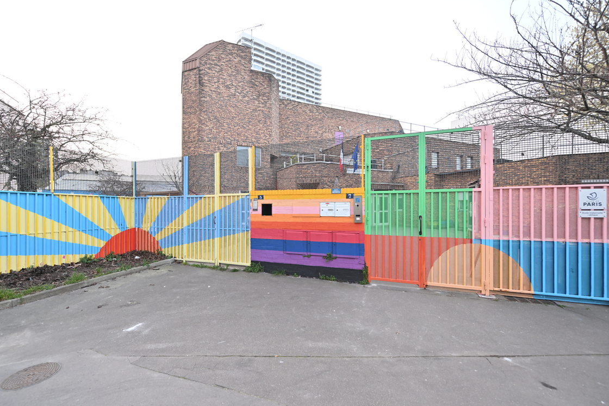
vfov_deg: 77.3
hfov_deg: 100.3
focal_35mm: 15
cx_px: 291
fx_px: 254
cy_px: 205
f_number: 3.5
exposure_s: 1/100
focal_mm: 14
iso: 720
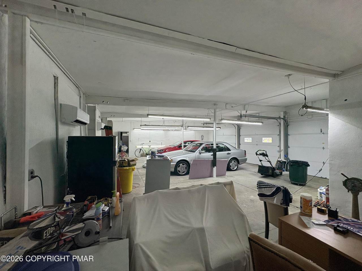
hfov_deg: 102.1
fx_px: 146
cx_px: 181
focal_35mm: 14
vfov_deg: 85.7
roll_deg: +0.2
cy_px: 136
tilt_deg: +1.0
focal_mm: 2.22
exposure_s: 1/120
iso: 160
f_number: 2.2
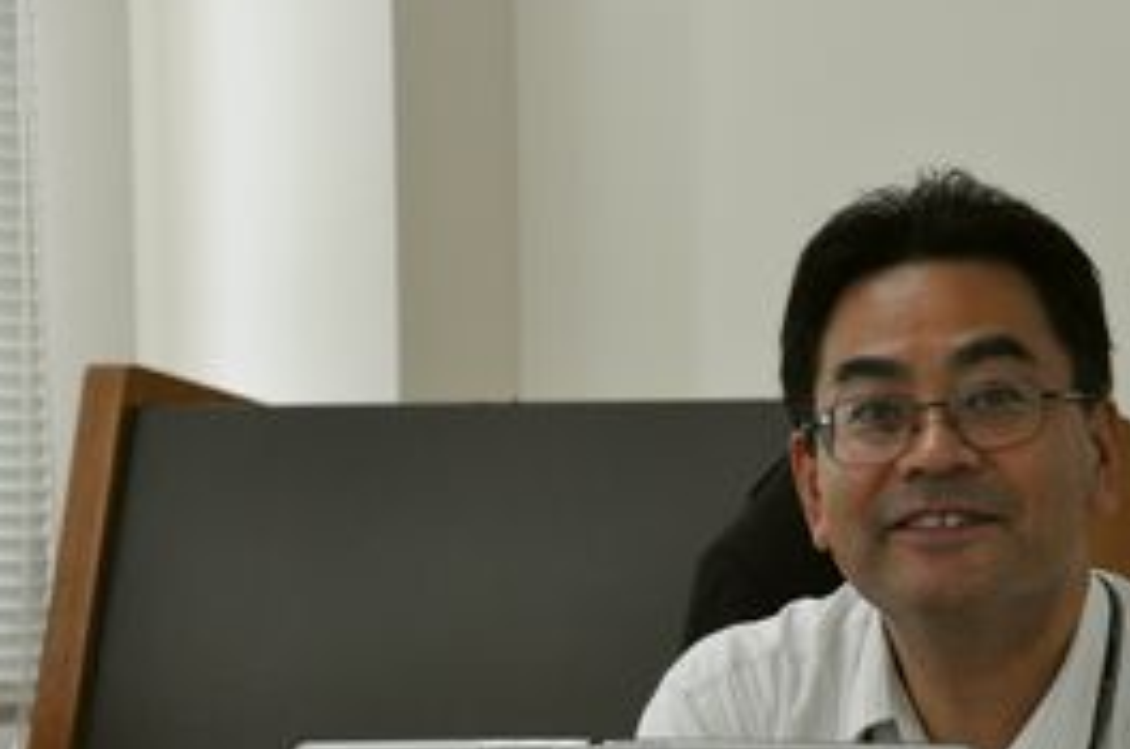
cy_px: 586
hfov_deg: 11.6
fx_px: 5514
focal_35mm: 176
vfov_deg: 7.8
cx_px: 1040
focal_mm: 62
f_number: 5.3
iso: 800
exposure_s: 1/125
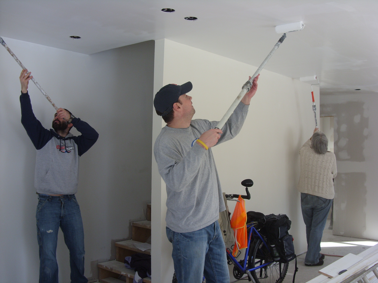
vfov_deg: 37.7
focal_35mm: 38
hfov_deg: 49.0
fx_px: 415
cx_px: 189
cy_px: 142
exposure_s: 1/91
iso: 50
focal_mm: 6.3
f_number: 2.8
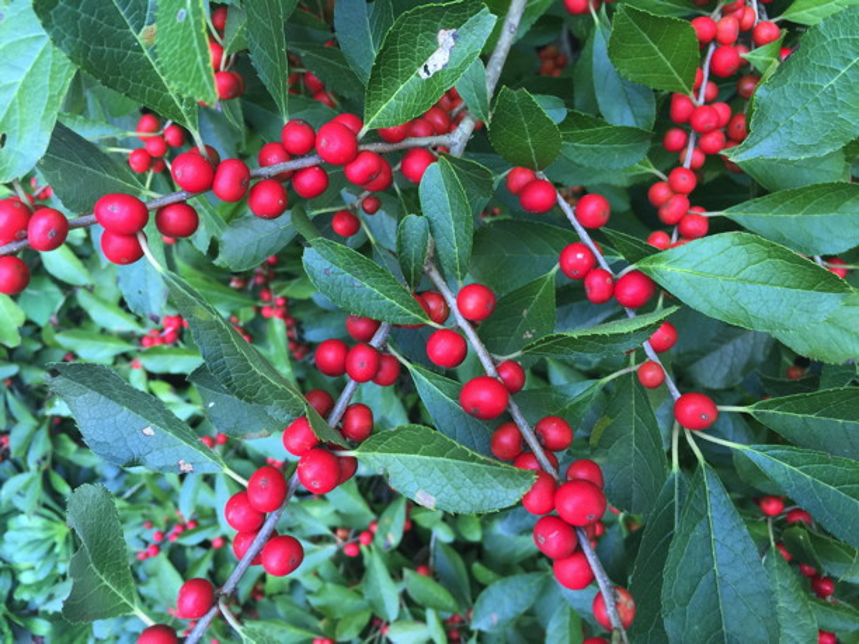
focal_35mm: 29
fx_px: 720
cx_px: 430
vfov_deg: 48.2
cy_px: 322
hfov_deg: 61.7
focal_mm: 4.15
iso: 40
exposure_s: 1/30
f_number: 2.2
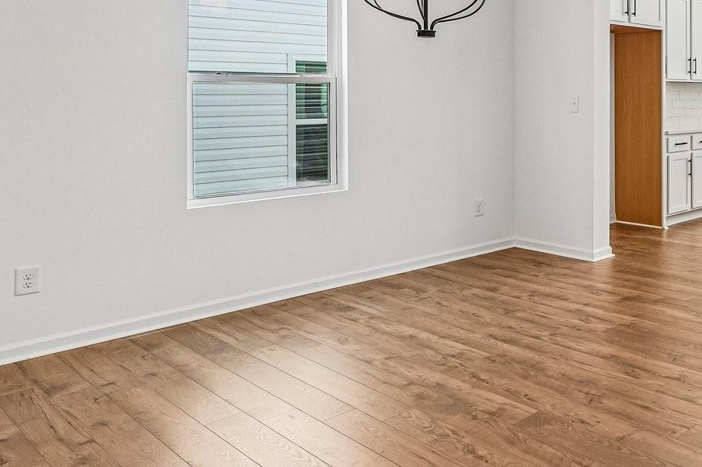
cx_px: 707
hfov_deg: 46.4
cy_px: 103
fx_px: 663
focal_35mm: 34
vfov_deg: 37.6
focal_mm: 10
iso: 320
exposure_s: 1/30
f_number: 8
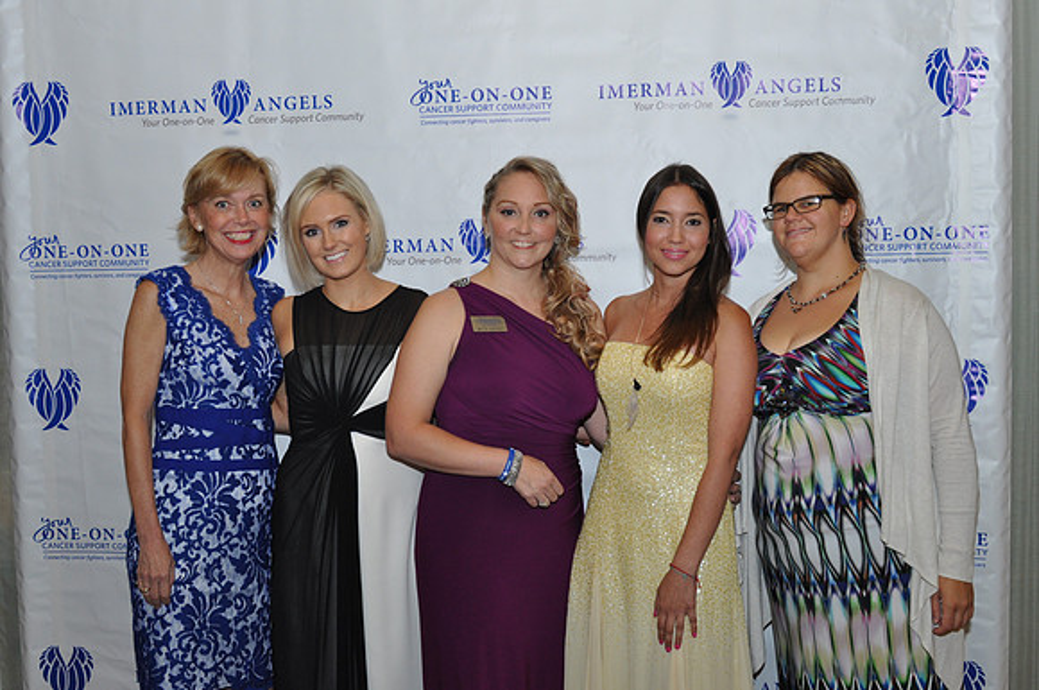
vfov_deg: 30.8
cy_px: 345
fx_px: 1254
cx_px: 520
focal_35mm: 44
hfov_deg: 45.0
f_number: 5.6
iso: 640
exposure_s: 1/60
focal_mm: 29
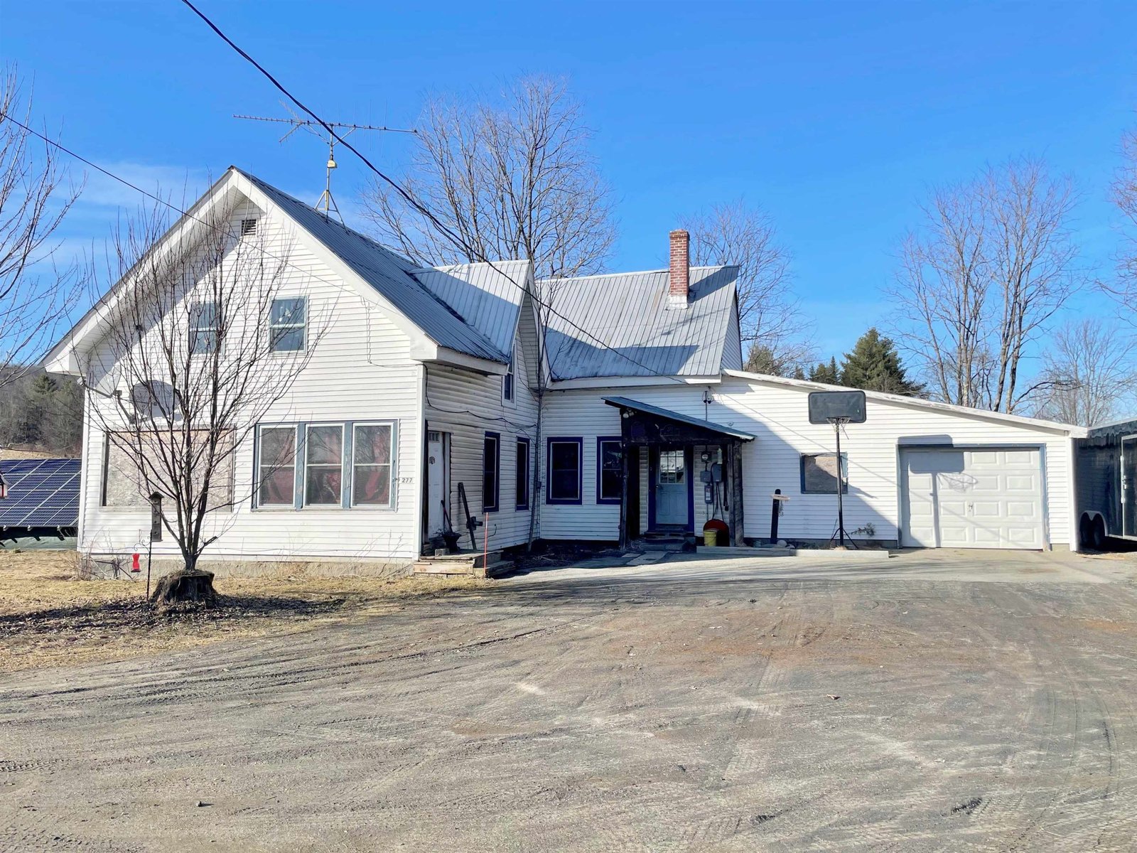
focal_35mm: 26
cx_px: 568
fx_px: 854
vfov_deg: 53.1
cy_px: 426
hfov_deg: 67.3
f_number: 1.6
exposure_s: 1/3731
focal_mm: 4.2
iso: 32
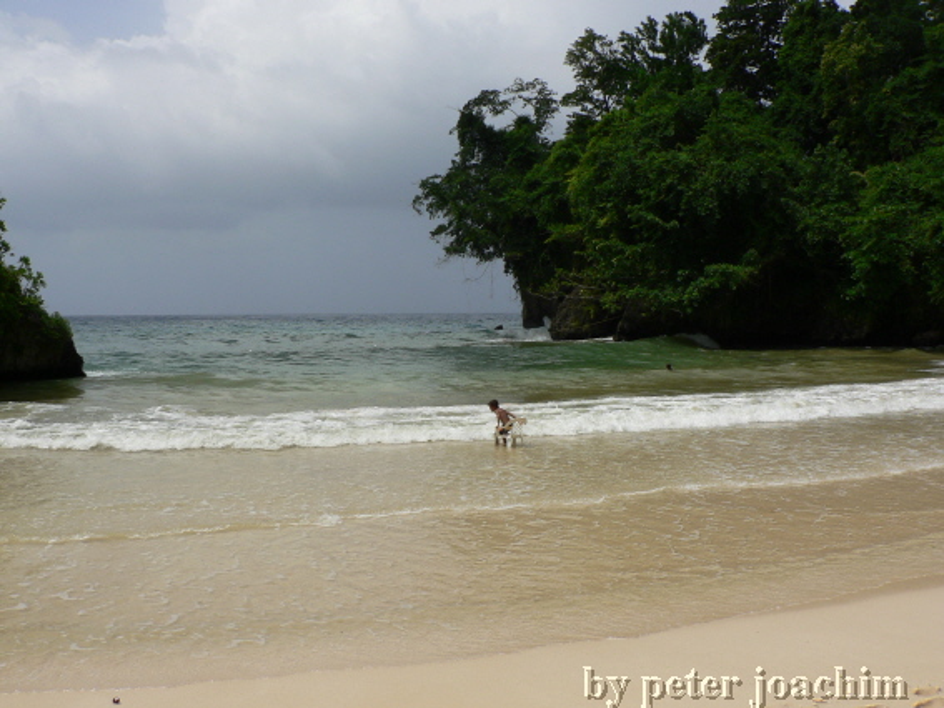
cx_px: 472
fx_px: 954
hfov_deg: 52.6
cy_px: 354
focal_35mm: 35
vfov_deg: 40.7
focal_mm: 6
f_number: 5.6
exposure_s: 1/640
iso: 64
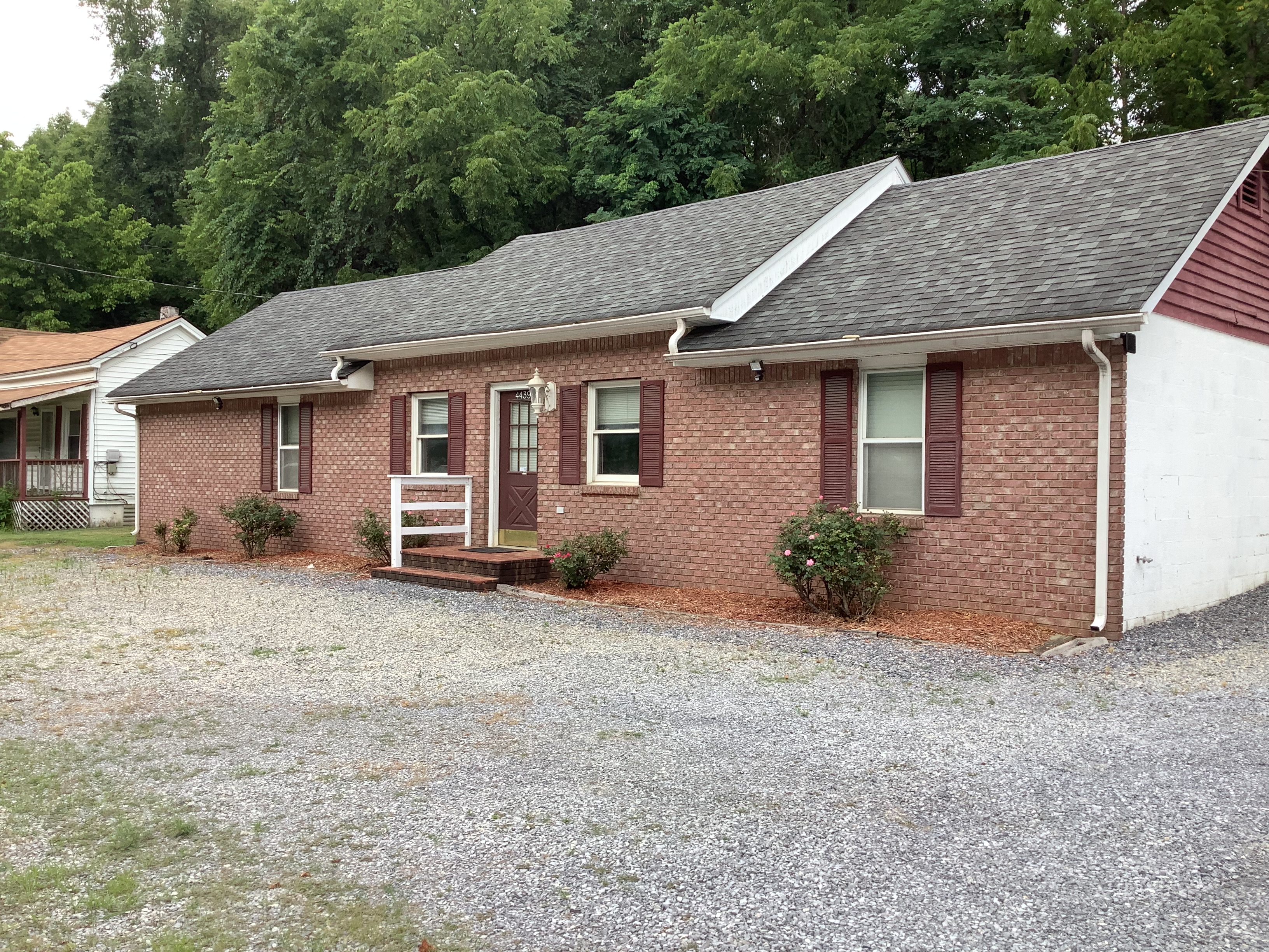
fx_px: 1136
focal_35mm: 31
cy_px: 476
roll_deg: -0.4
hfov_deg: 58.4
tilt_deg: -1.6
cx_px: 634
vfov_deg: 45.4
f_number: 2.4
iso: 25
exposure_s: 1/137
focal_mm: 3.3
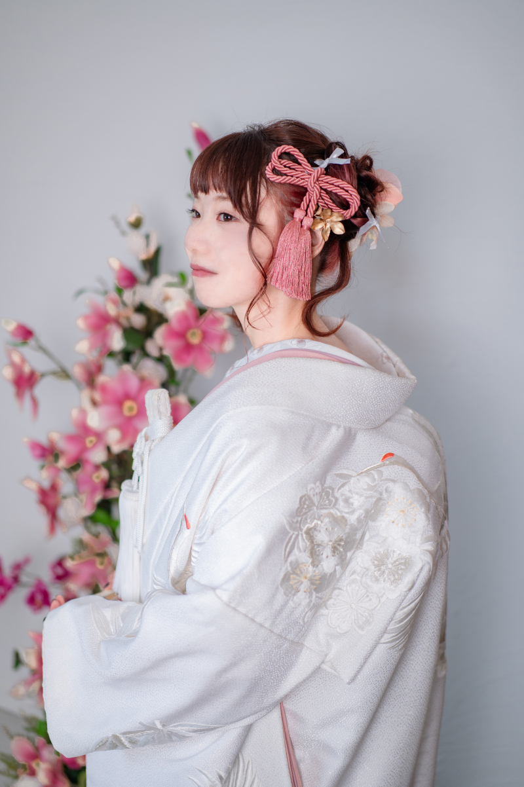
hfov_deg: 27.0
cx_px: 262
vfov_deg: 39.6
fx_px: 1093
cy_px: 394
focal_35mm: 50
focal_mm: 50
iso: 500
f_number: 2
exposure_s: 1/160
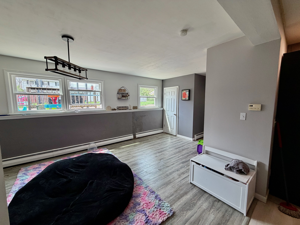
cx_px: 150
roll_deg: +0.2
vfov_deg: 85.7
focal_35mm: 14
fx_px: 121
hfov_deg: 102.1
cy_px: 112
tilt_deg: -5.4
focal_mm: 2.22
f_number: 2.2
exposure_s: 1/120
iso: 125
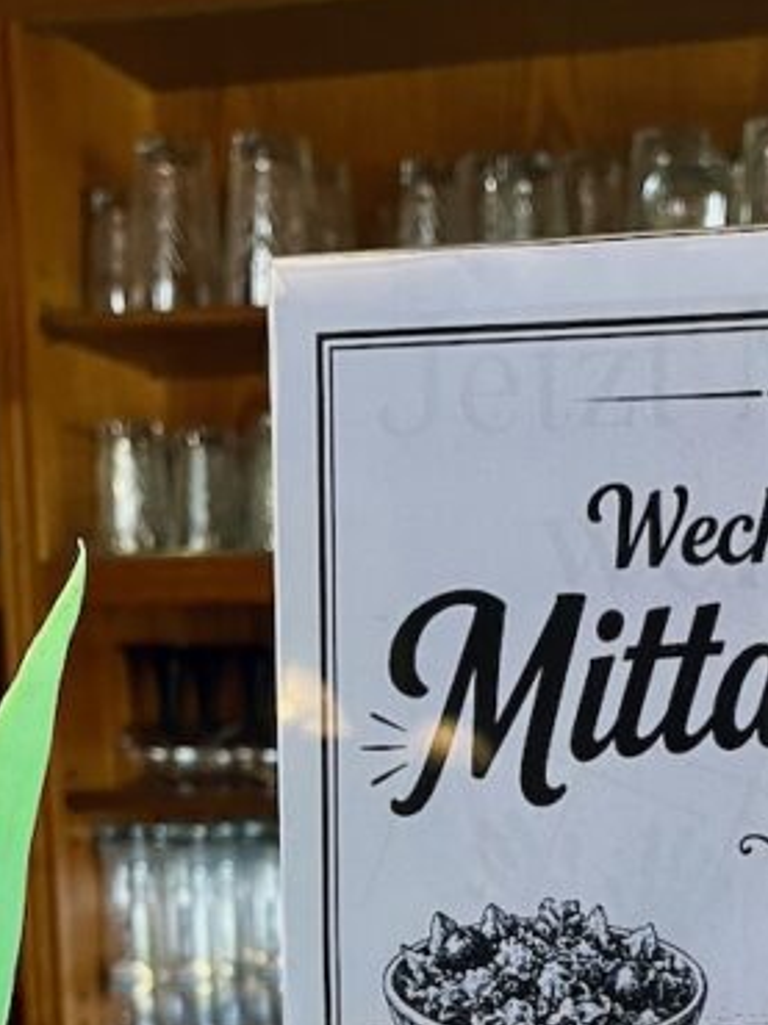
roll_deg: +2.3
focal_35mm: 72
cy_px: 947
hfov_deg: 20.3
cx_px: 566
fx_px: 2132
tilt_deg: -3.2
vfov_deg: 26.1
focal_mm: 5.1
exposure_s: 1/50
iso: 125
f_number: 1.6
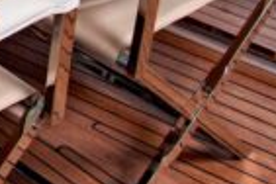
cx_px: -264
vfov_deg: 8.6
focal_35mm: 152
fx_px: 1165
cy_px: -172
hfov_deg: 12.1
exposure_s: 1/200
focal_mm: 28
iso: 200
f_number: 8
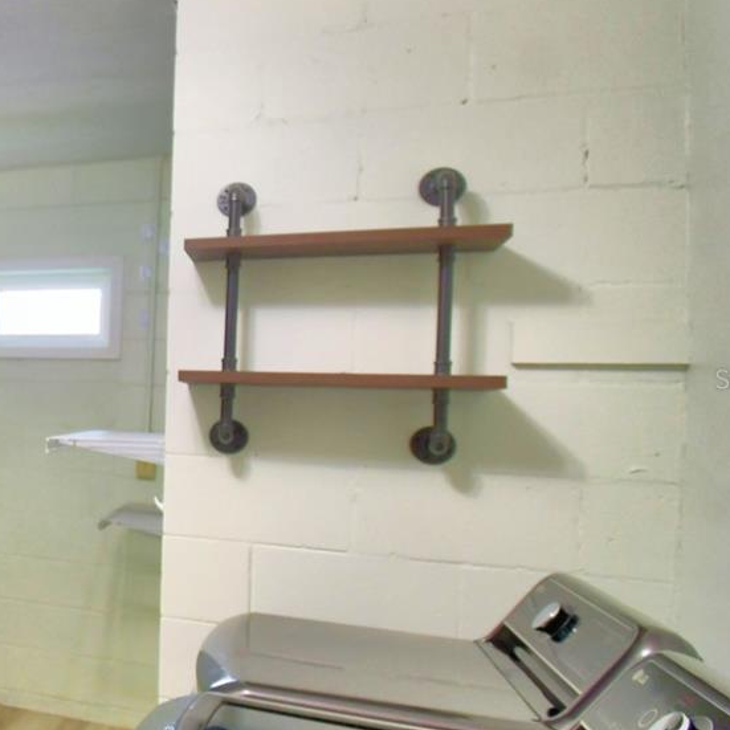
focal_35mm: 37
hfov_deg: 32.9
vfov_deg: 44.9
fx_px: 883
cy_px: 379
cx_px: -227
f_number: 4.5
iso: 400
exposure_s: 1/50
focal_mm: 10
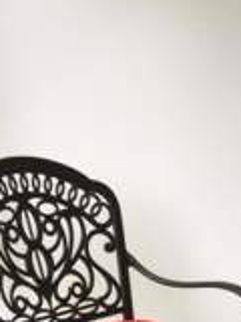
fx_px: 1077
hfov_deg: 12.7
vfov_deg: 14.7
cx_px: 207
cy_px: 596
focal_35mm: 116
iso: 32
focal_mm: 4.15
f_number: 2.2
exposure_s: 1/60
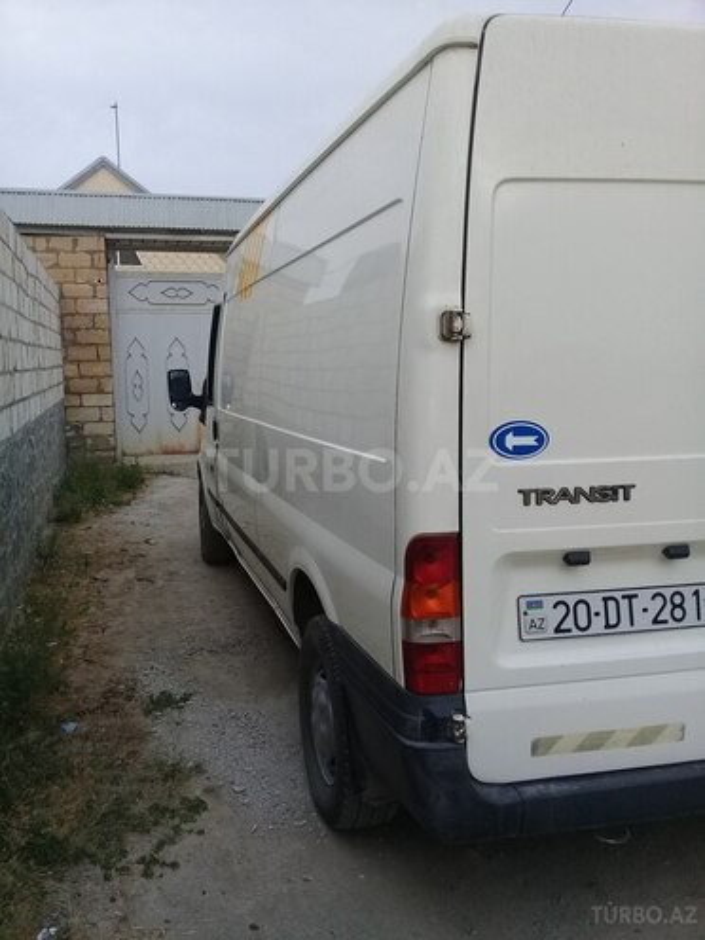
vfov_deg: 58.4
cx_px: 352
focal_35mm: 31
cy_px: 470
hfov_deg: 45.4
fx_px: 842
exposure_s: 1/280
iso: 50
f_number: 2.2
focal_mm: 3.3
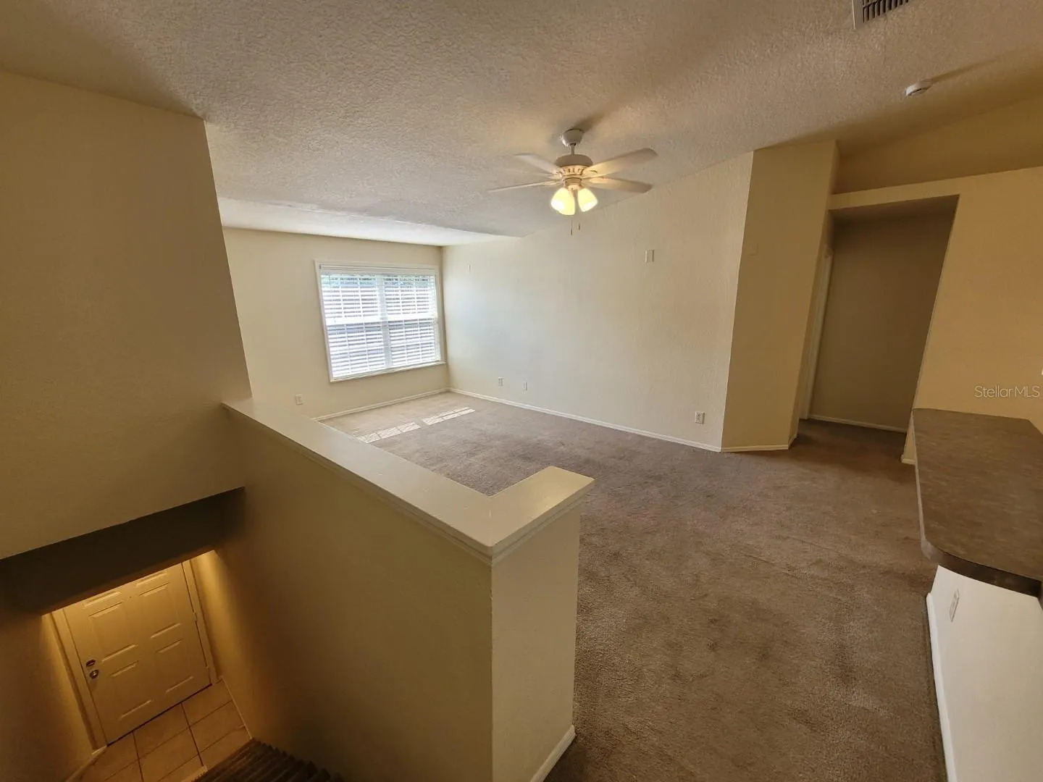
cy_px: 391
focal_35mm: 13
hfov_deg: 106.2
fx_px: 392
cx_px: 522
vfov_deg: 89.9
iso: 80
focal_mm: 1.74
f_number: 2.2
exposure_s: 1/120
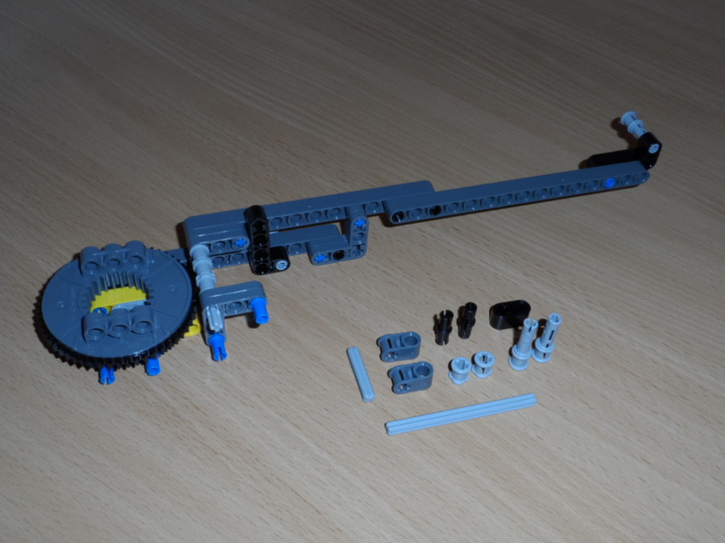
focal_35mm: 41
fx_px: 859
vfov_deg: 35.1
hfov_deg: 45.8
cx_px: 362
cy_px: 272
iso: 100
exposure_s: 1/15
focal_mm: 6.8
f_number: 7.4
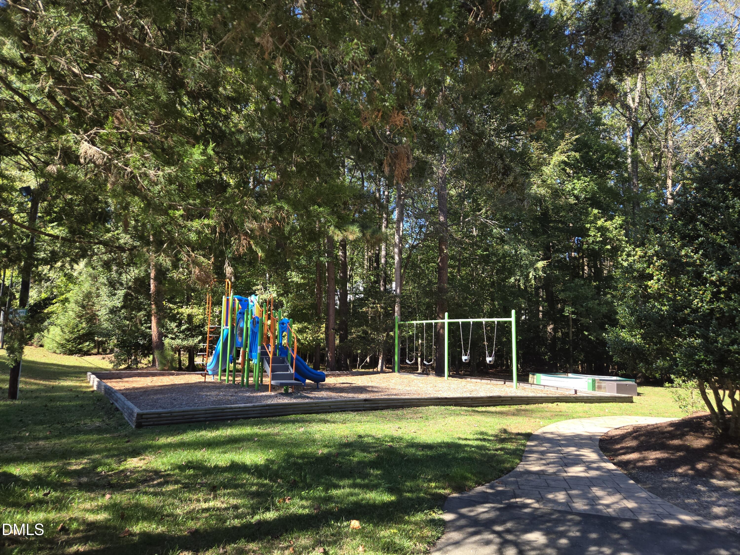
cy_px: 278
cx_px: 370
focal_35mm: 23
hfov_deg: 73.9
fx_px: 492
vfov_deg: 58.9
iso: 25
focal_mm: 5.4
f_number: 1.8
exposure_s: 1/293
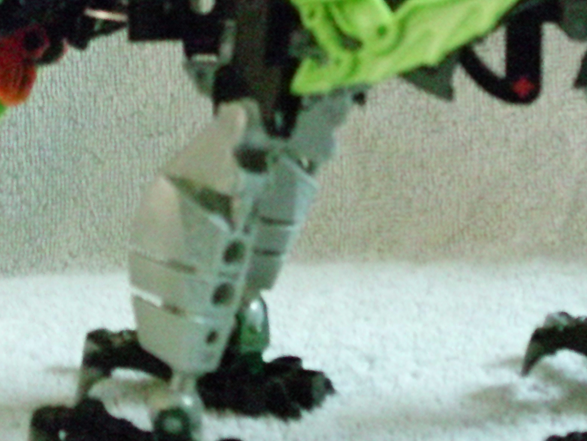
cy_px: 86
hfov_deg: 22.4
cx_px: 369
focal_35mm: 87
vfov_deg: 16.8
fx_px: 1475
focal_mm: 6.3
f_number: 3.1
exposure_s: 1/14
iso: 1600
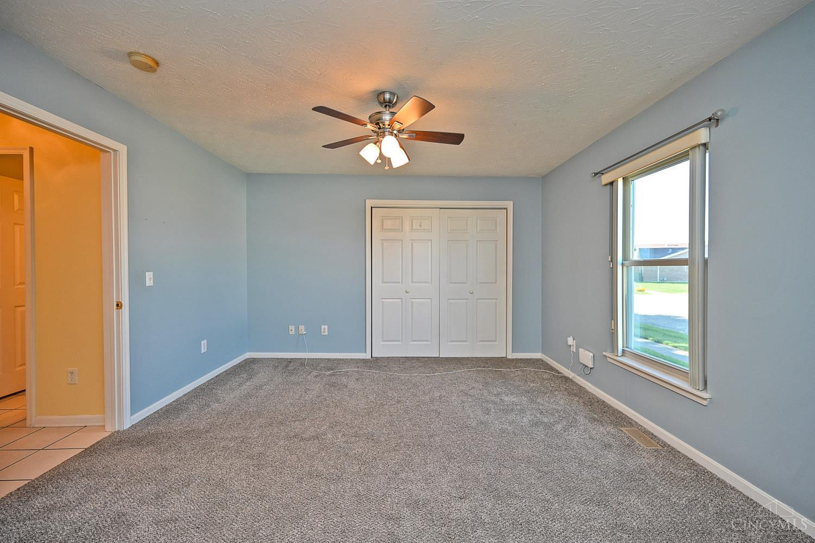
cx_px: 408
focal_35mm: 14
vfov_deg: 81.2
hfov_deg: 104.3
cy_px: 272
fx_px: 317
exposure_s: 1/60
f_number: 4
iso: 220
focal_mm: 14
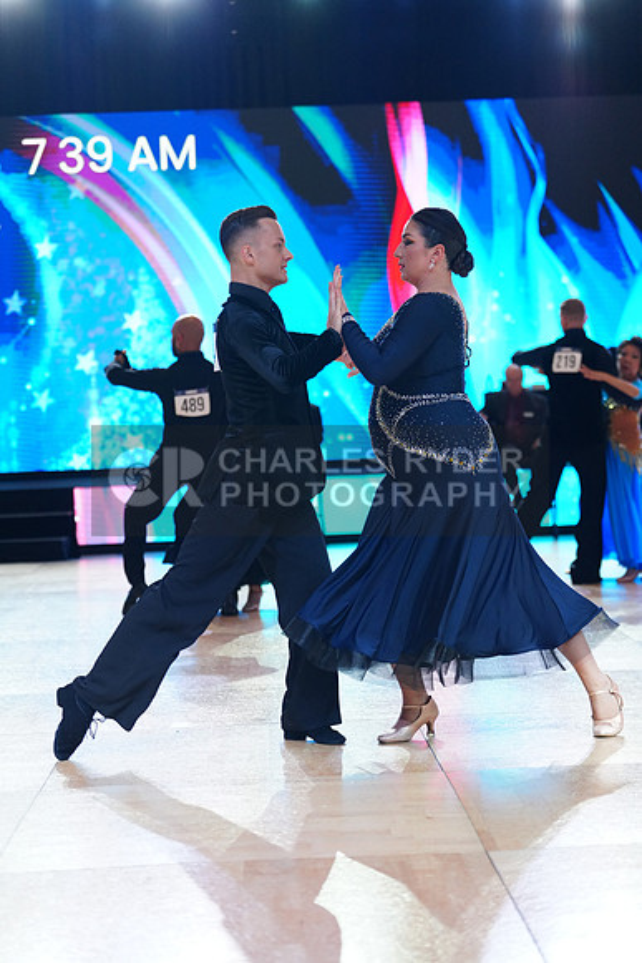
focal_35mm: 77
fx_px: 2058
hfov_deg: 17.7
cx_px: 321
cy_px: 482
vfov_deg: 26.3
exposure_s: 1/500
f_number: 2.8
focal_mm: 77
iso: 2000
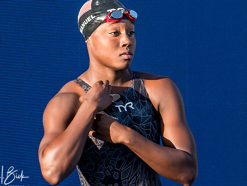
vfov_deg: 1.8
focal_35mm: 811
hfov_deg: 2.4
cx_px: 105
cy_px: 68
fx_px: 5788
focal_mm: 200
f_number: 5.6
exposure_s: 1/1000
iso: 640
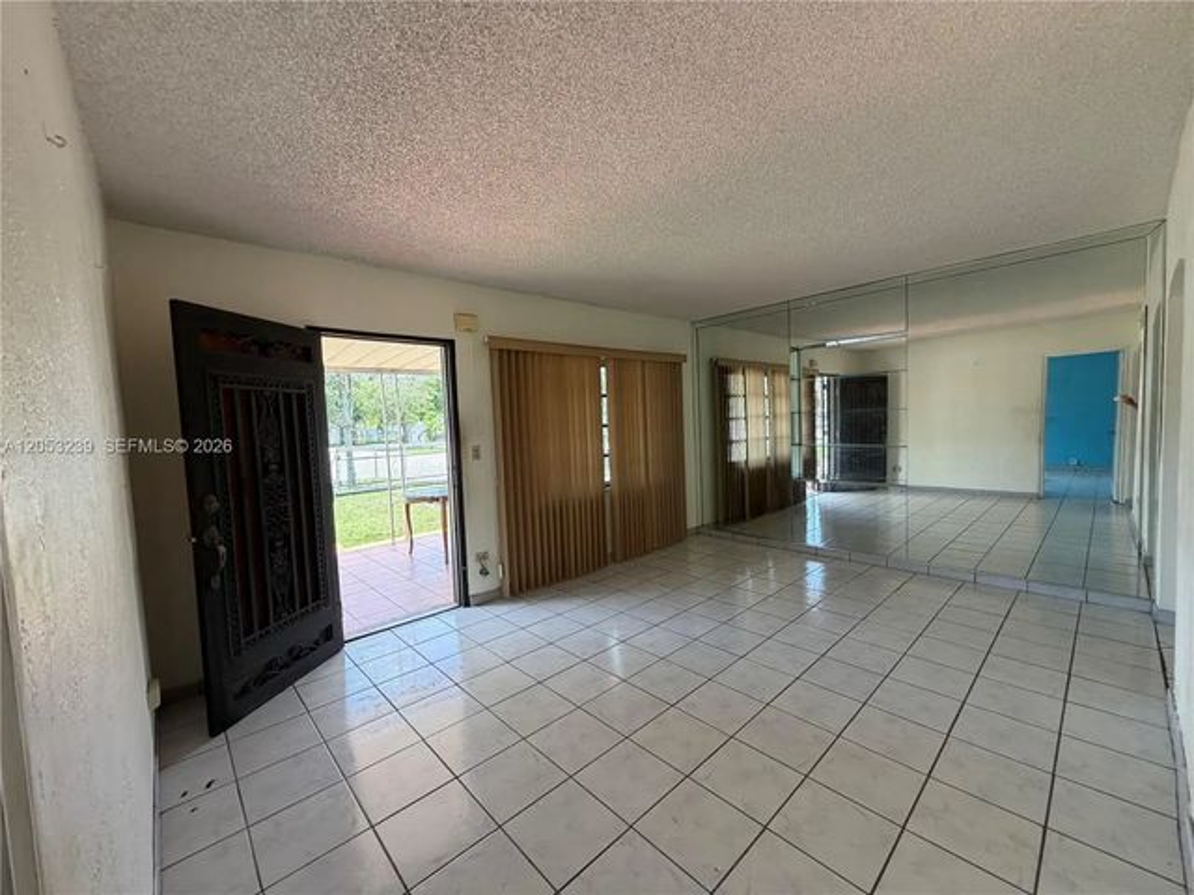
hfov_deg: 102.1
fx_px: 483
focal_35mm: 14
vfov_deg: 85.7
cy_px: 448
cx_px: 597
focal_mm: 2.22
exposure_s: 1/121
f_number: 2.2
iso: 125
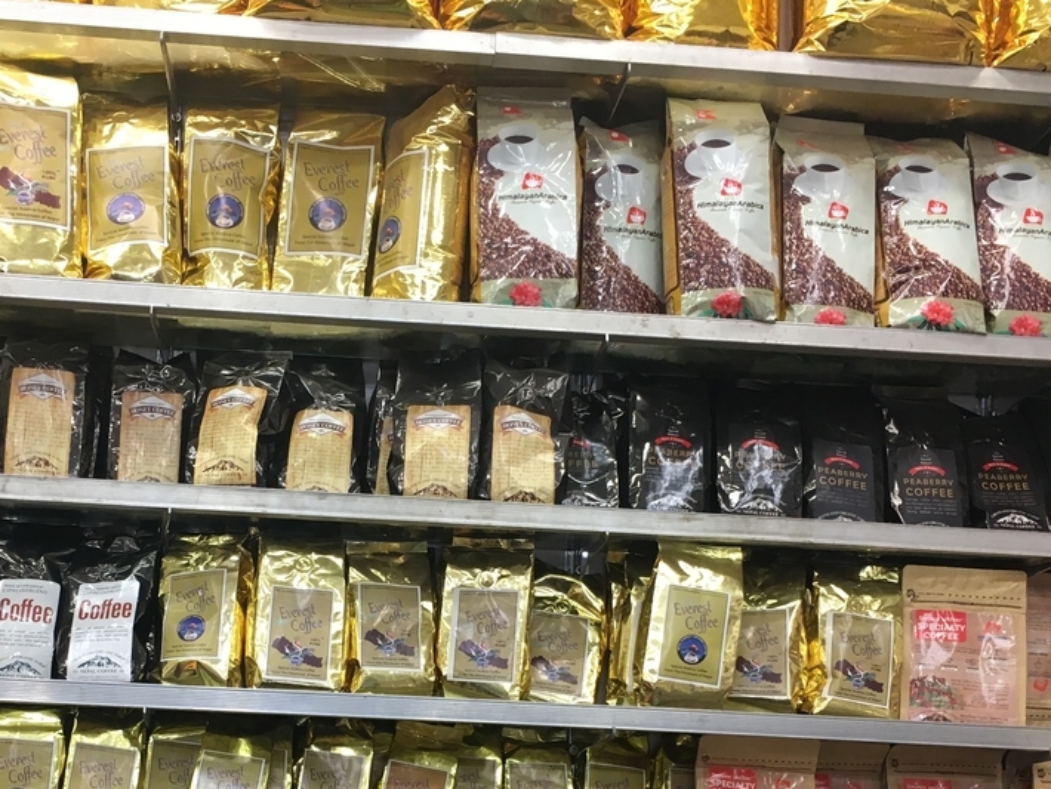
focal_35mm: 49
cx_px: 383
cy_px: 639
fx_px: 1488
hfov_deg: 38.6
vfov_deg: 29.0
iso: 40
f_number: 2.2
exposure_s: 1/33
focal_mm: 4.15
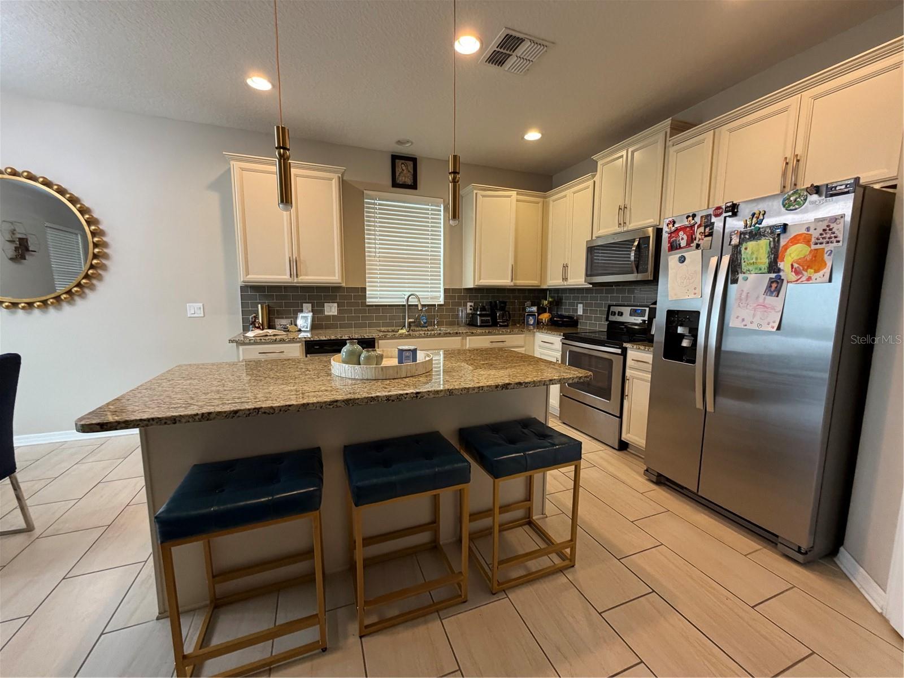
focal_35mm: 14
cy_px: 339
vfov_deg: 85.7
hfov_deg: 102.1
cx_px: 452
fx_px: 366
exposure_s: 1/60
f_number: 2.2
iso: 320
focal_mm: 2.22
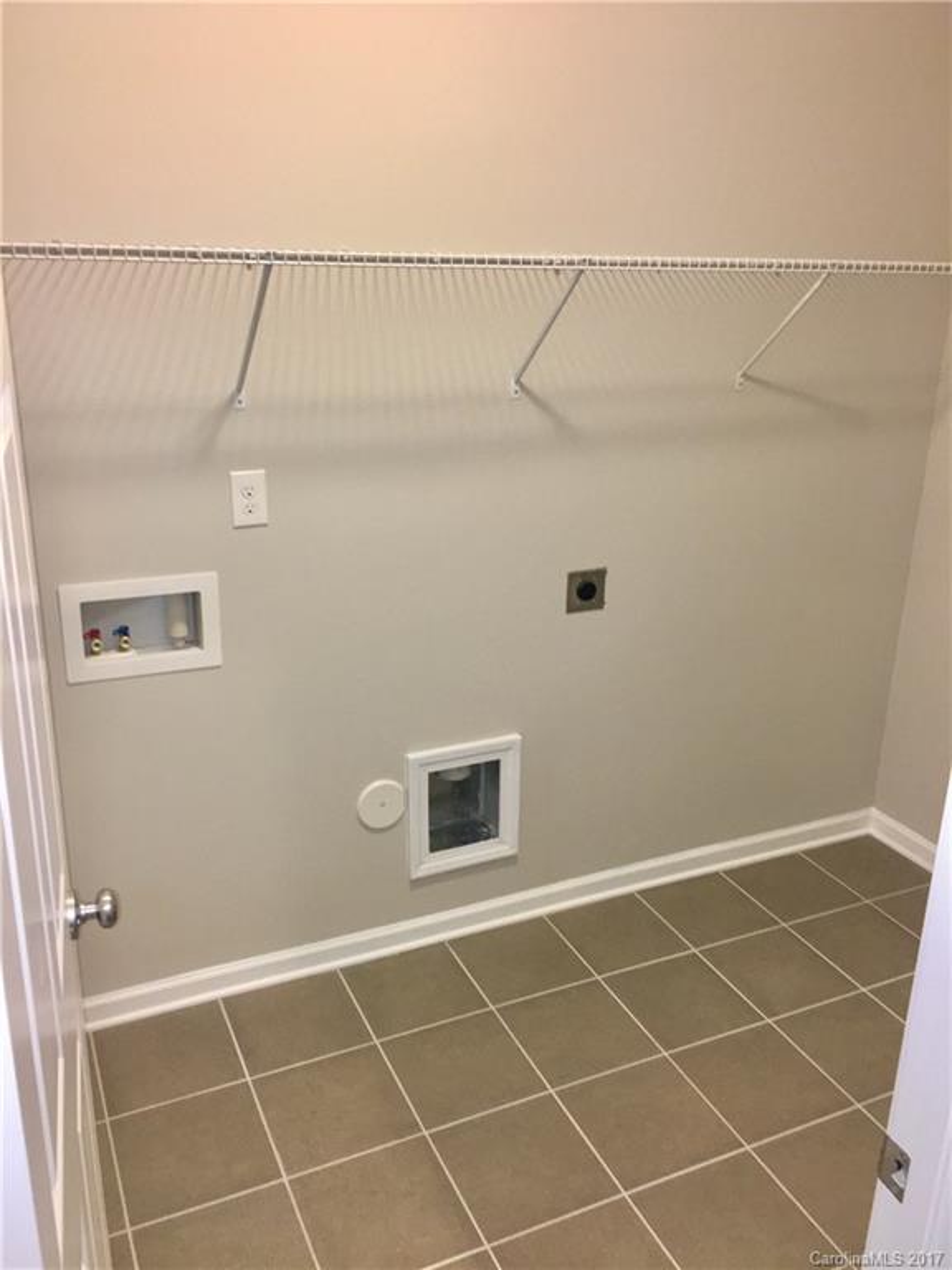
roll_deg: -1.5
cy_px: 635
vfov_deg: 61.7
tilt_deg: -18.4
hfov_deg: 48.2
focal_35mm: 29
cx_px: 476
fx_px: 1063
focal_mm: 4.15
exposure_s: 1/33
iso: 100
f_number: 2.2
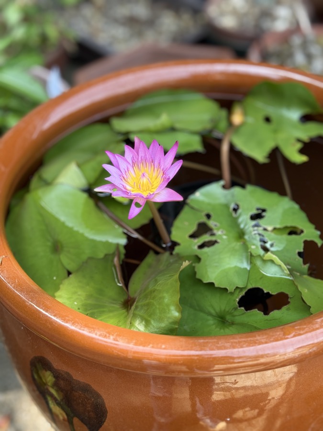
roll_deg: +3.6
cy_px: 216
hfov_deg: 30.3
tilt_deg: -40.8
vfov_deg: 39.7
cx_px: 162
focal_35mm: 48
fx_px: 597
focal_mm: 6.76
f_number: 1.78
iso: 50
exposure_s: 1/189
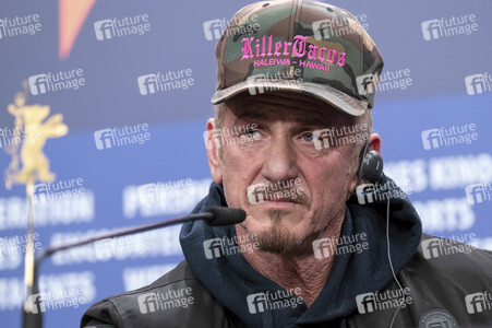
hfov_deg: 12.9
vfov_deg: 8.6
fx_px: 2171
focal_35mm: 159
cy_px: 164
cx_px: 246
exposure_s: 1/200
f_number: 2.8
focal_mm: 106
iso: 1600
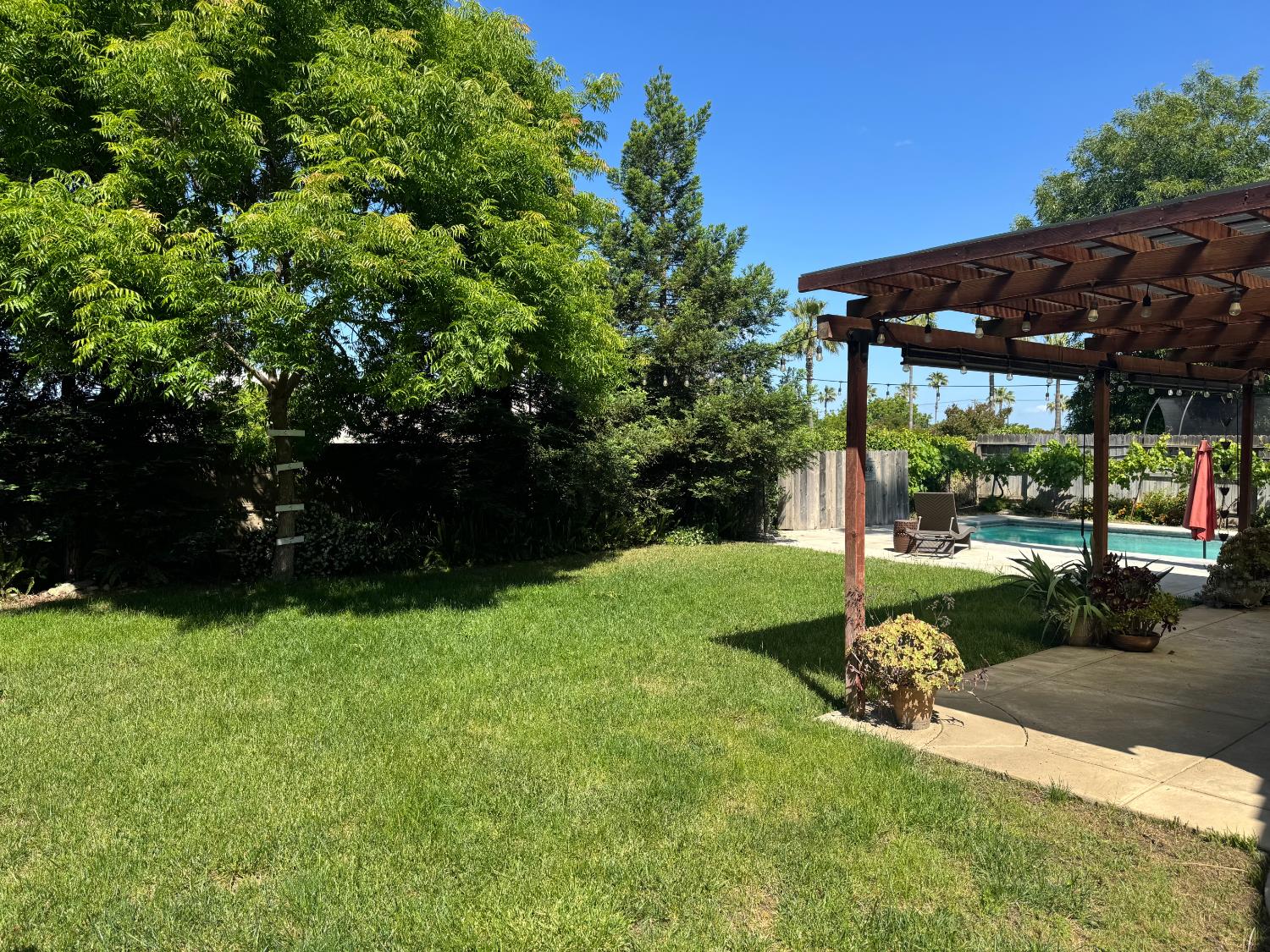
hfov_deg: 71.6
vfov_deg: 56.8
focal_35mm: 24
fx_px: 881
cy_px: 476
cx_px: 635
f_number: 1.78
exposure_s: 1/2604
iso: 80
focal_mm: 6.76
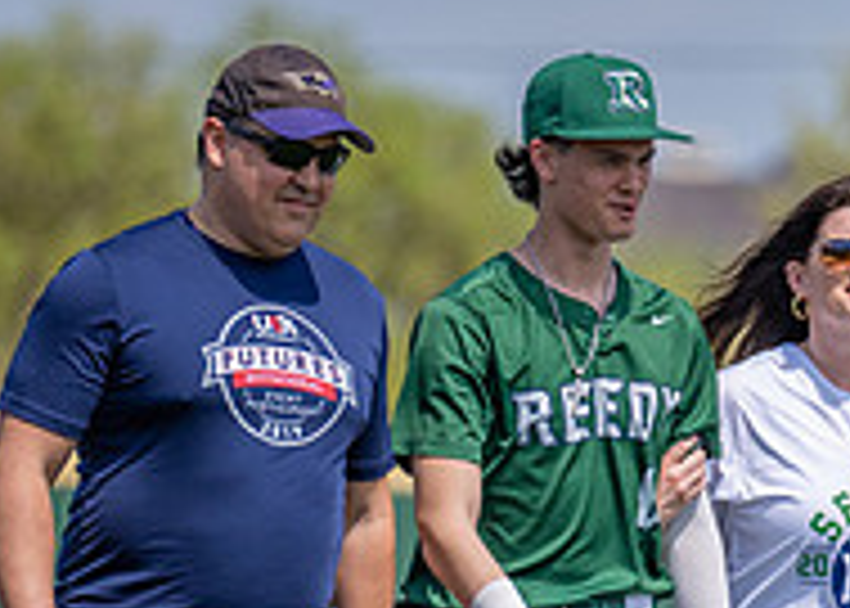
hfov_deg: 3.1
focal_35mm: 661
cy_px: 620
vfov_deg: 2.2
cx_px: 697
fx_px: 15957
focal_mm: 200
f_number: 2.8
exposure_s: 1/2500
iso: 100
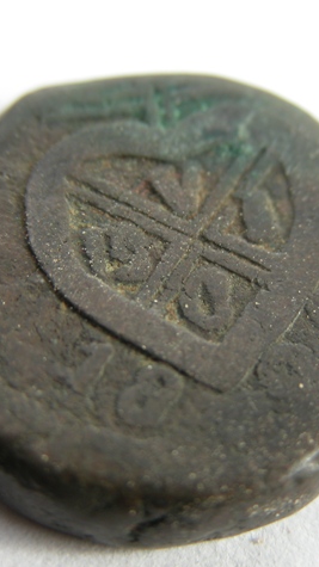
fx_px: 2362
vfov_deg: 13.7
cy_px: 285
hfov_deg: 7.7
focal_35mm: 157
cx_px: 182
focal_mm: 27.3
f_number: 3.7
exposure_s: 1/37.6
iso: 100
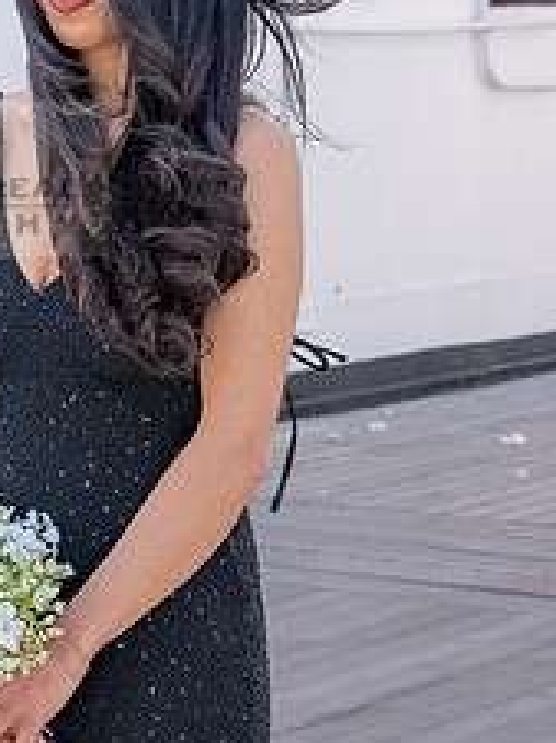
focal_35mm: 173
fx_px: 3712
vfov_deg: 11.4
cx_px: -171
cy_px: 179
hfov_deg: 8.4
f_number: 8
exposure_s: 1/200
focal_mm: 70
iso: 200
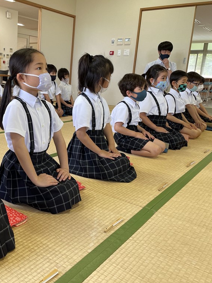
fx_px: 286
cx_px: 37
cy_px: 141
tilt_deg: -12.5
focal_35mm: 35
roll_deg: -2.3
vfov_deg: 52.6
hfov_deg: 38.9
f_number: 1.6
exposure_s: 1/120
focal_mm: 4.2
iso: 80
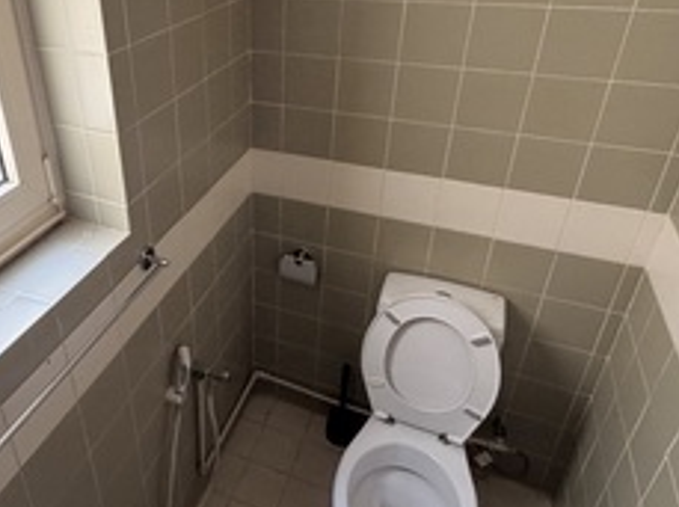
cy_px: 182
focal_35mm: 28
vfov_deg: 49.0
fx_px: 548
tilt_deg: -27.4
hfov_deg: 61.8
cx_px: 221
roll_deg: +2.5
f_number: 2.2
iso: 320
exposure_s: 1/96
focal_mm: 2.22
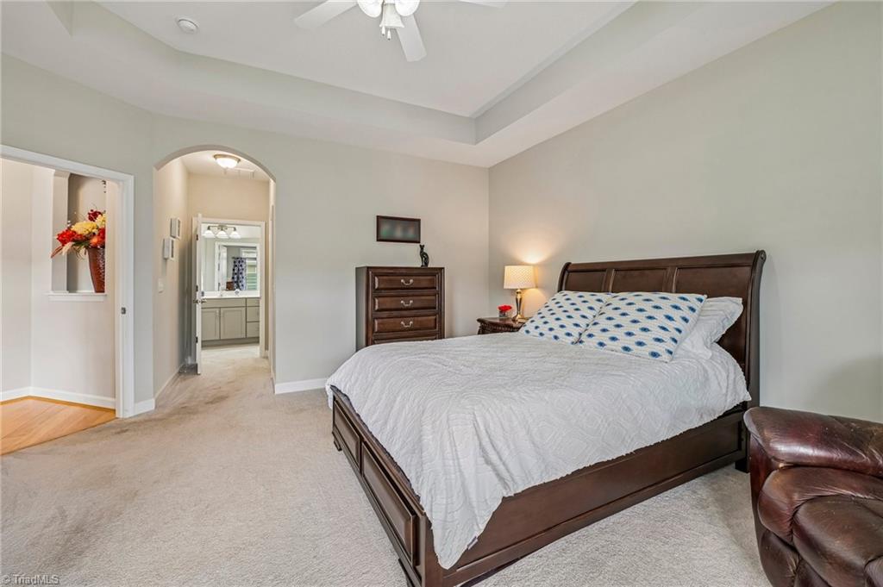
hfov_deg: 104.3
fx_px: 343
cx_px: 442
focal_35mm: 14
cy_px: 294
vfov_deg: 81.1
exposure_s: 1/25
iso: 200
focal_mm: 14
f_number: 9
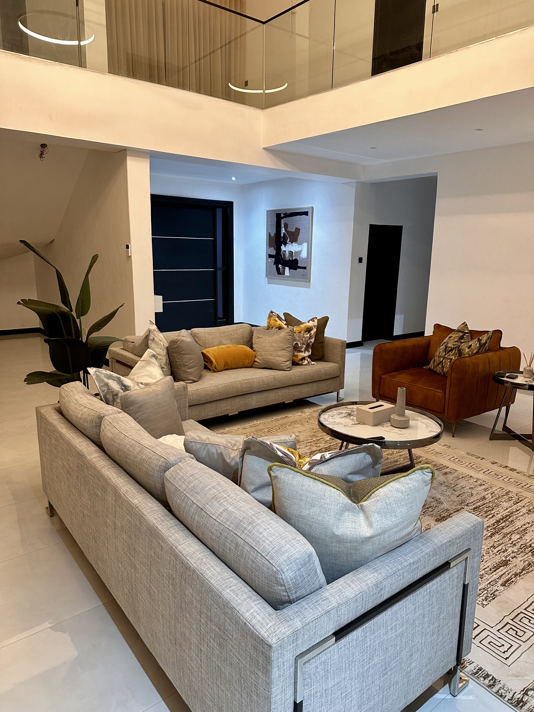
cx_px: 267
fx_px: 494
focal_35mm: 24
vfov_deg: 71.6
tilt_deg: -10.8
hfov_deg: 56.8
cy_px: 356
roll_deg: -1.4
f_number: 1.78
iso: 250
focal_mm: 6.86
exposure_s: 1/50
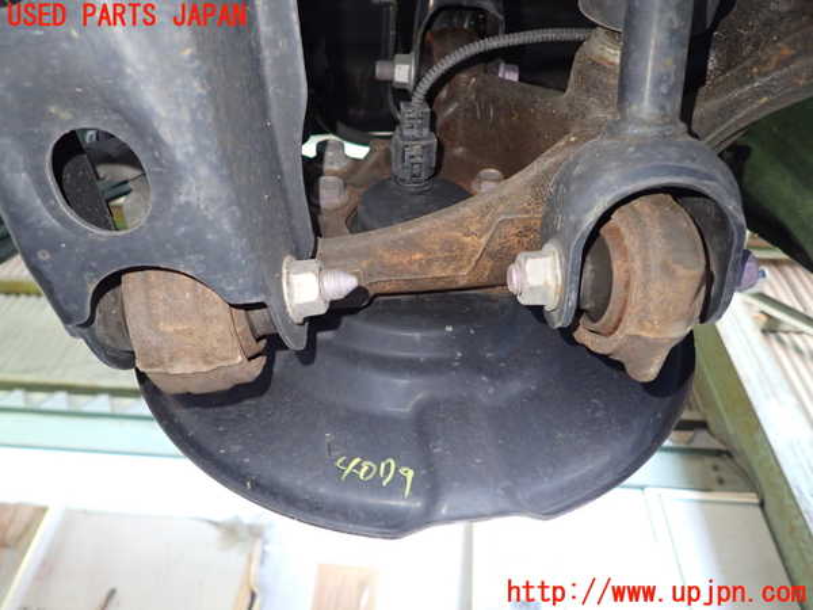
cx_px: 406
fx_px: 587
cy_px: 305
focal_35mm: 25
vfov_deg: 54.9
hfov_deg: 69.4
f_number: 2
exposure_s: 1/30
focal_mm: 4.5
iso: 640
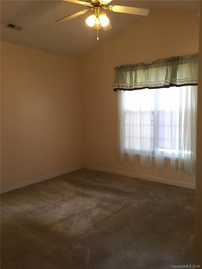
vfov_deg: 61.7
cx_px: 101
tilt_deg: -4.9
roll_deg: +0.8
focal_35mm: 29
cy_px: 134
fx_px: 226
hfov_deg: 48.2
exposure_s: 1/15
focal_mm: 4.15
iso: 64
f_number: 2.2
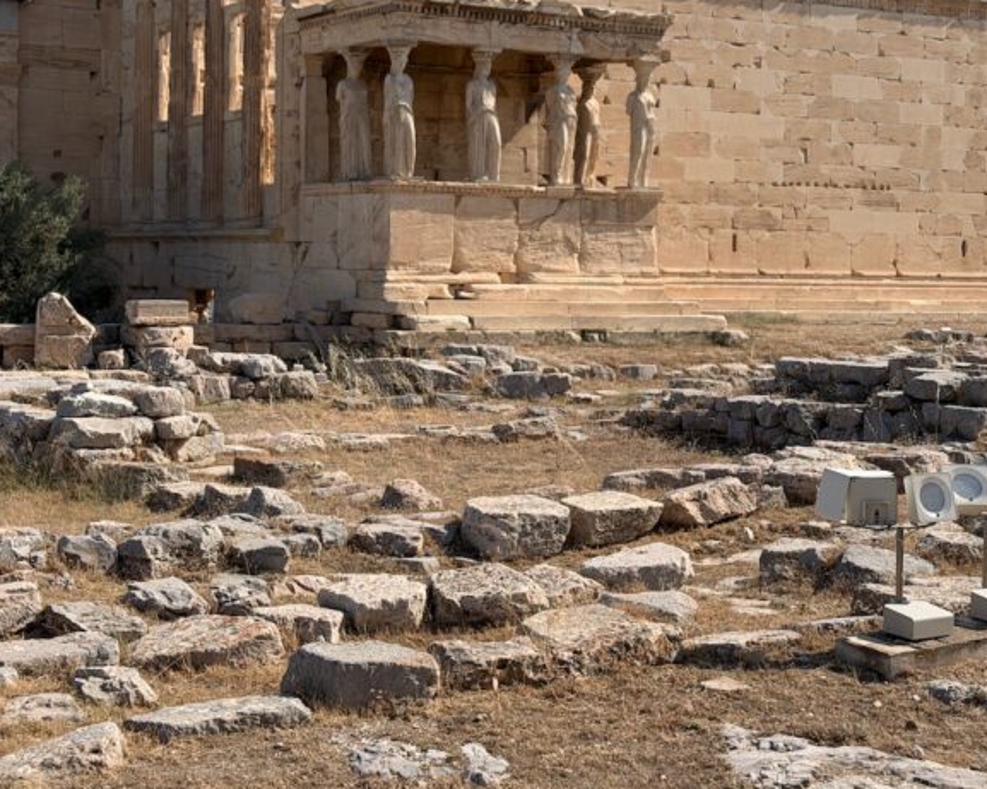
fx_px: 1898
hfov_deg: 29.1
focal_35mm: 65
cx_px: 472
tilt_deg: -1.3
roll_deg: -1.0
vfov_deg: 23.4
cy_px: 303
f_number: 1.78
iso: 64
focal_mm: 6.76
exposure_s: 1/6536
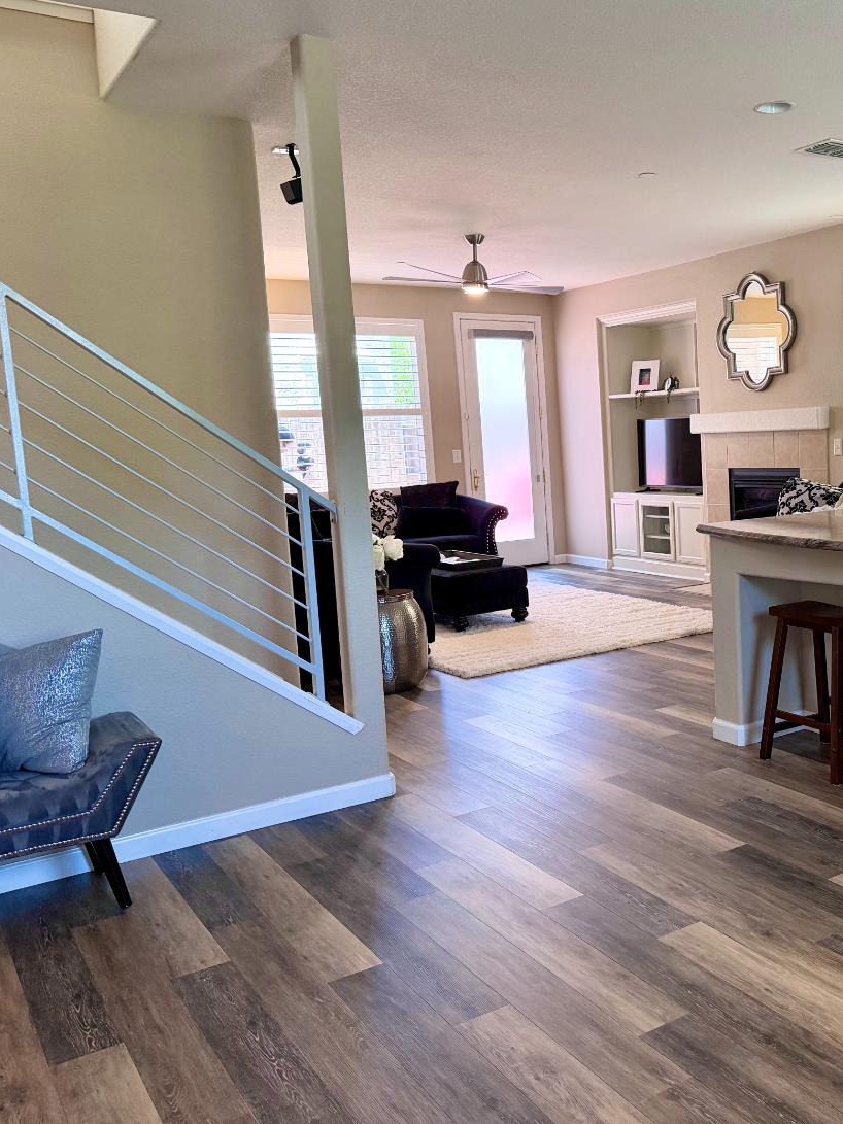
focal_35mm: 33
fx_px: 1072
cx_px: 689
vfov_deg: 55.4
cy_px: 547
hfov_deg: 40.9
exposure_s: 1/120
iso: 320
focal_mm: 6.76
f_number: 1.78
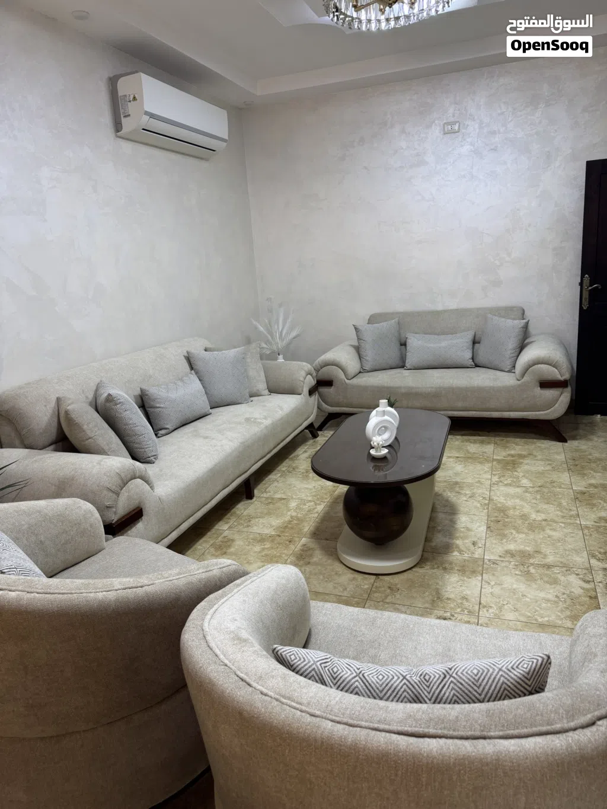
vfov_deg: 71.6
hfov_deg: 56.8
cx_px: 304
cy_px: 404
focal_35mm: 24
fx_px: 561
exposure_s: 1/100
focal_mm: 6.76
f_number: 1.78
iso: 125
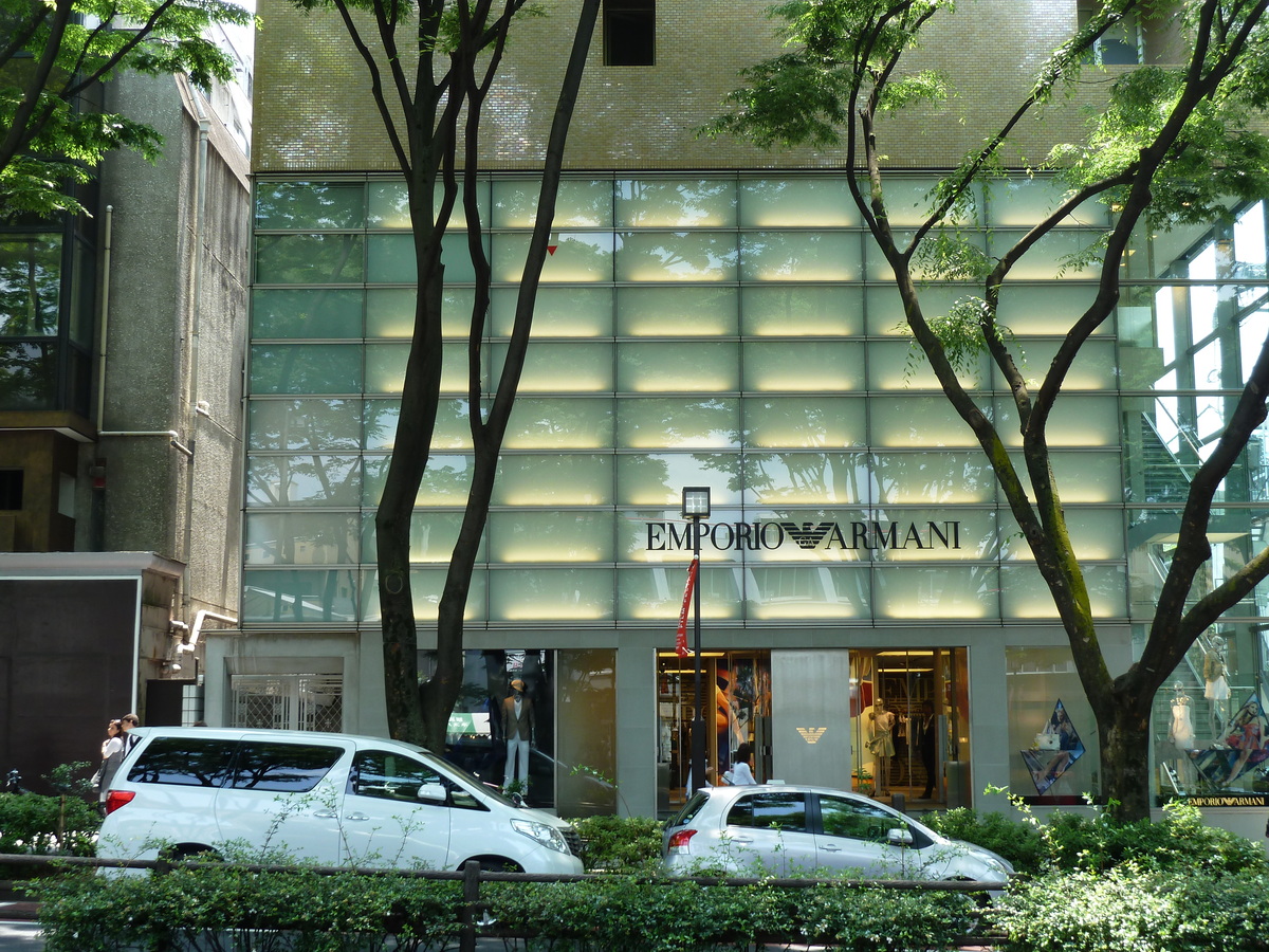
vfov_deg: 30.3
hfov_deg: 39.7
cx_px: 634
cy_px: 476
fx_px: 1760
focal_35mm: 48
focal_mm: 7.9
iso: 80
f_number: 3.8
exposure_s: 1/60
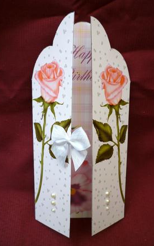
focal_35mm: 31
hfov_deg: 40.6
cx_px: 86
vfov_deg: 61.2
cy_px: 124
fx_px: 208
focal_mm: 5.2
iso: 80
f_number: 3.3
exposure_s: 1/50
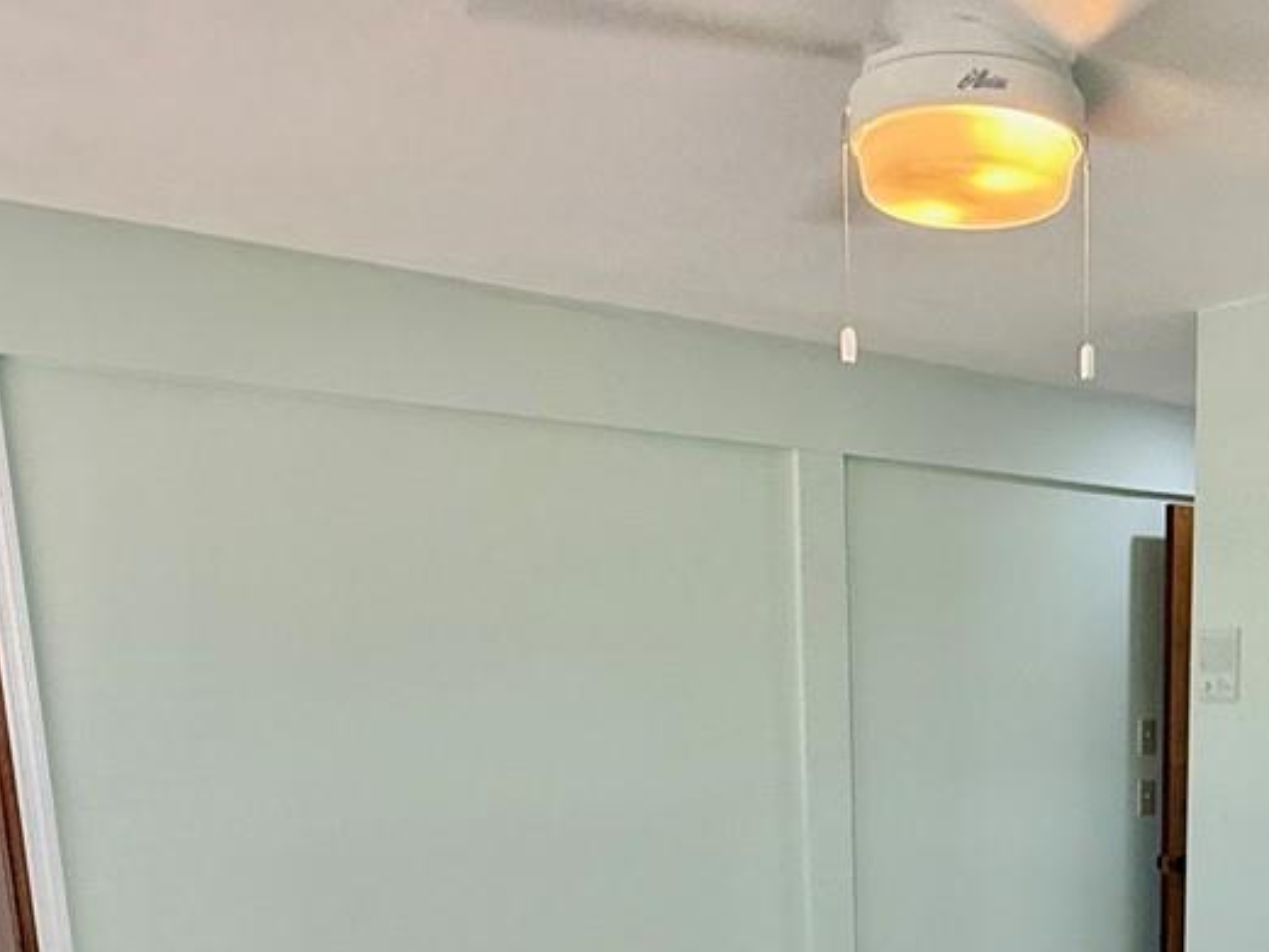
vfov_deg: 30.3
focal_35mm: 43
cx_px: 1033
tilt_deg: -12.4
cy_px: 1032
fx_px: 1577
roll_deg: -0.2
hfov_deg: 41.7
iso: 80
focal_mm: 2.22
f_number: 2.2
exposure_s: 1/120
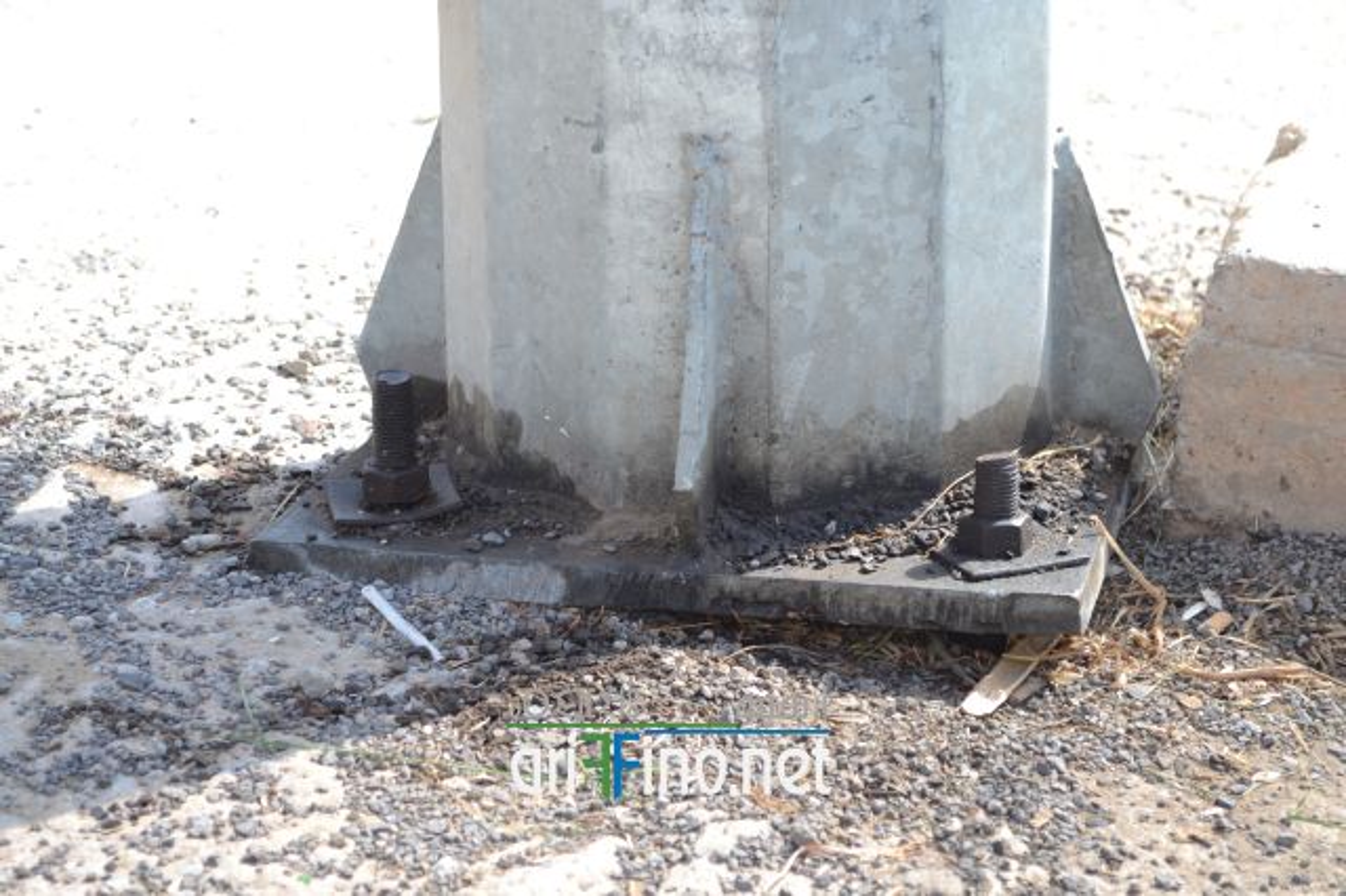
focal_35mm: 82
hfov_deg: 24.6
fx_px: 3083
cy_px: 448
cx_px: 673
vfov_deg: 16.5
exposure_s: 1/160
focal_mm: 55
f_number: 6.3
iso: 100
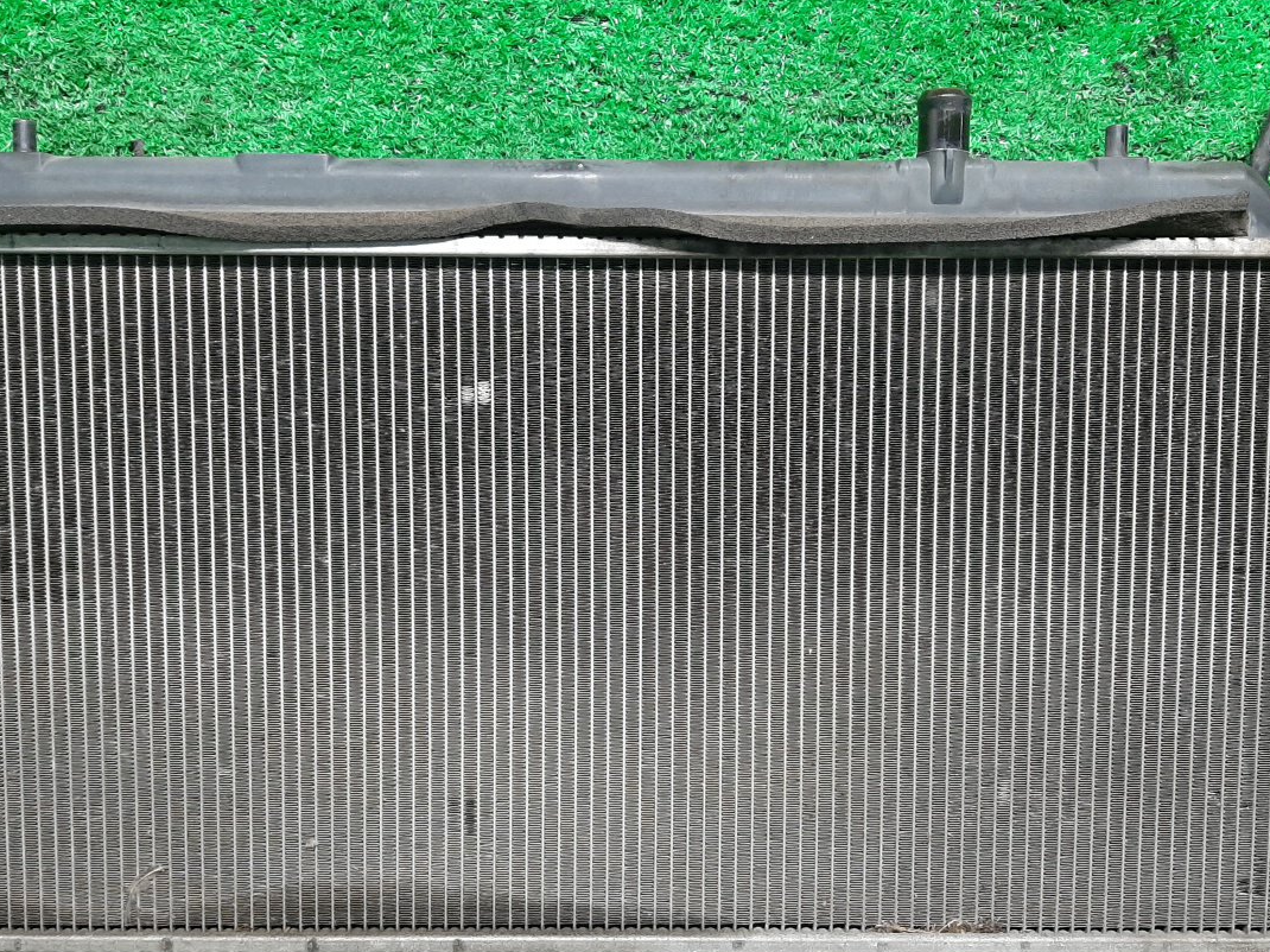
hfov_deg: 52.6
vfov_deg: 40.6
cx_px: 623
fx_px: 1284
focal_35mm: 35
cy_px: 546
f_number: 1.7
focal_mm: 3.93
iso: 180
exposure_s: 1/50
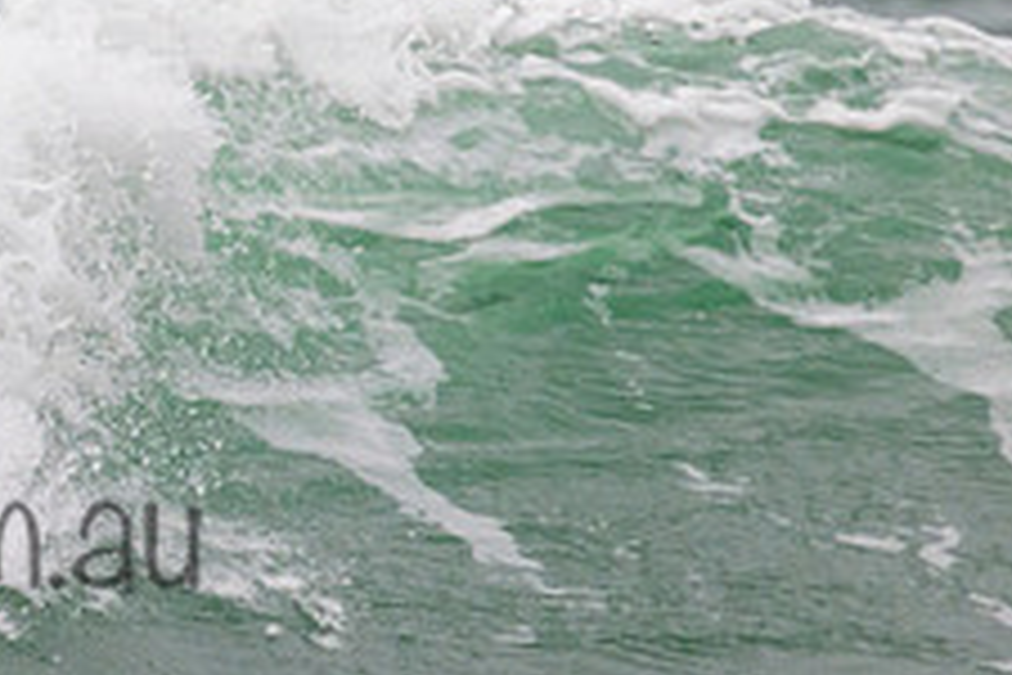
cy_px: 171
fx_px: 78733
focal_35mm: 2801
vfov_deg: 0.5
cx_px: -441
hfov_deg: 0.7
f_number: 11
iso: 1600
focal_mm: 800
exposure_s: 1/2000
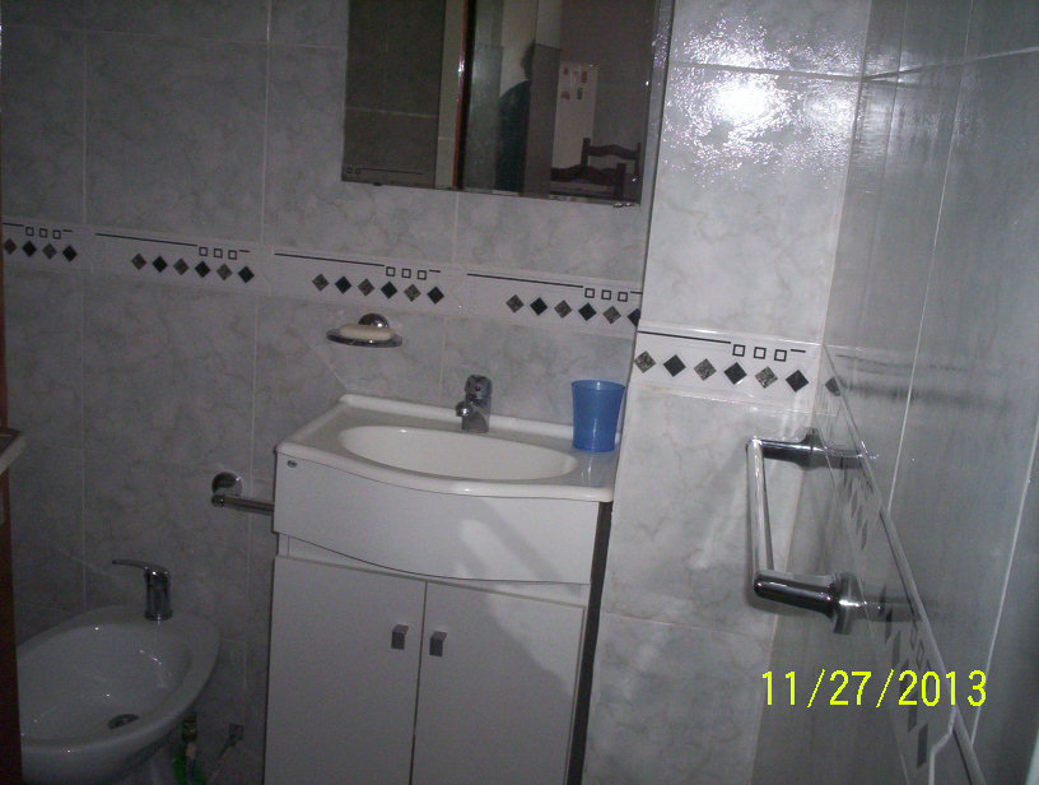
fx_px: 1143
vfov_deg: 37.9
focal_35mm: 38
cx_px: 520
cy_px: 392
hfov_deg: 48.9
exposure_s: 1/60
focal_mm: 4.99
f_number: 4.5
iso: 140
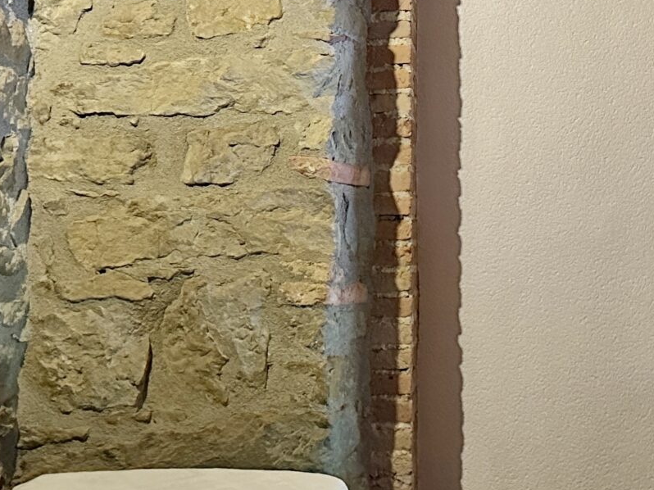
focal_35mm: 77
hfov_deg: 25.0
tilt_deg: +7.0
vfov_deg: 18.8
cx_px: 506
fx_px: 1454
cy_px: 40
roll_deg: +0.8
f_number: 1.78
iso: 800
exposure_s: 1/33
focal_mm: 6.86
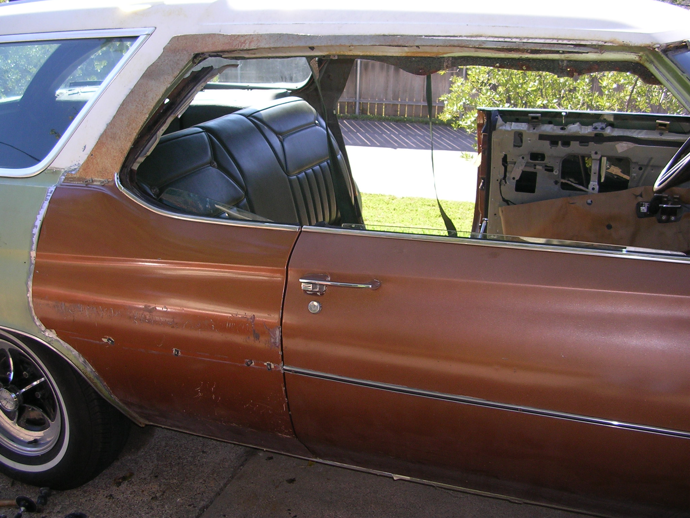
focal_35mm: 38
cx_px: 345
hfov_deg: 49.0
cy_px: 259
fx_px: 757
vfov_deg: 37.7
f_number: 2.8
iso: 50
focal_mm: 5.8
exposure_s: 1/204
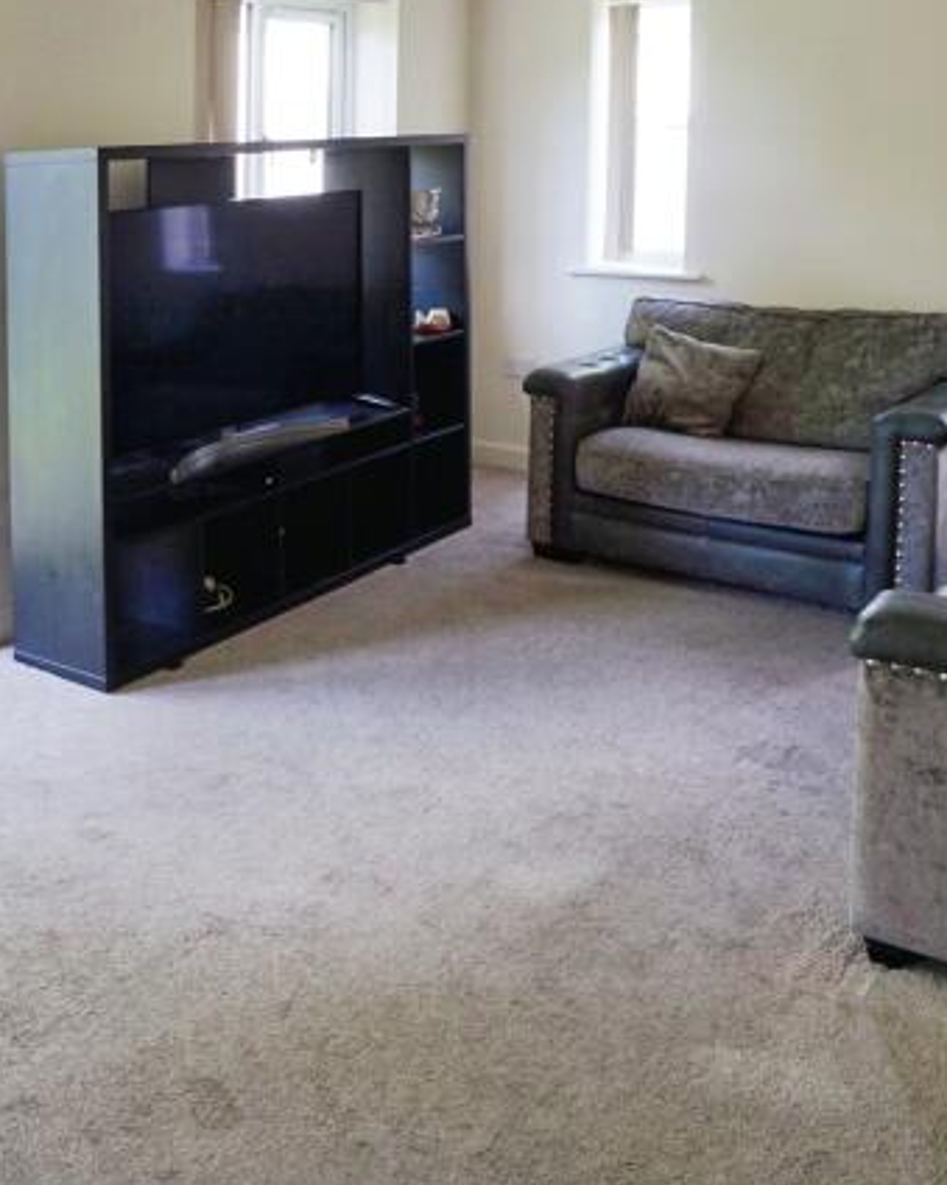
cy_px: 384
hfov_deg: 43.0
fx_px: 1192
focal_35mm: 34
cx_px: 352
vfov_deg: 51.8
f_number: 4
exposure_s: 1/60
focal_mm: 10
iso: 125
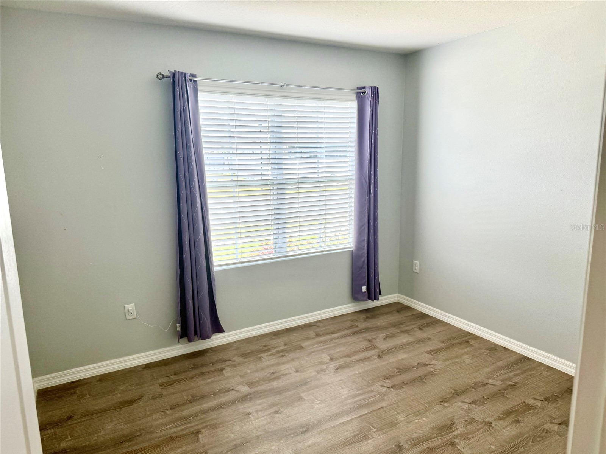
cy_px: 227
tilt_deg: -9.6
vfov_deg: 56.8
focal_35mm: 24
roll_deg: +0.9
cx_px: 303
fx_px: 420
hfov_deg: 71.6
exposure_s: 1/335
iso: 100
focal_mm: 6.76
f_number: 1.78
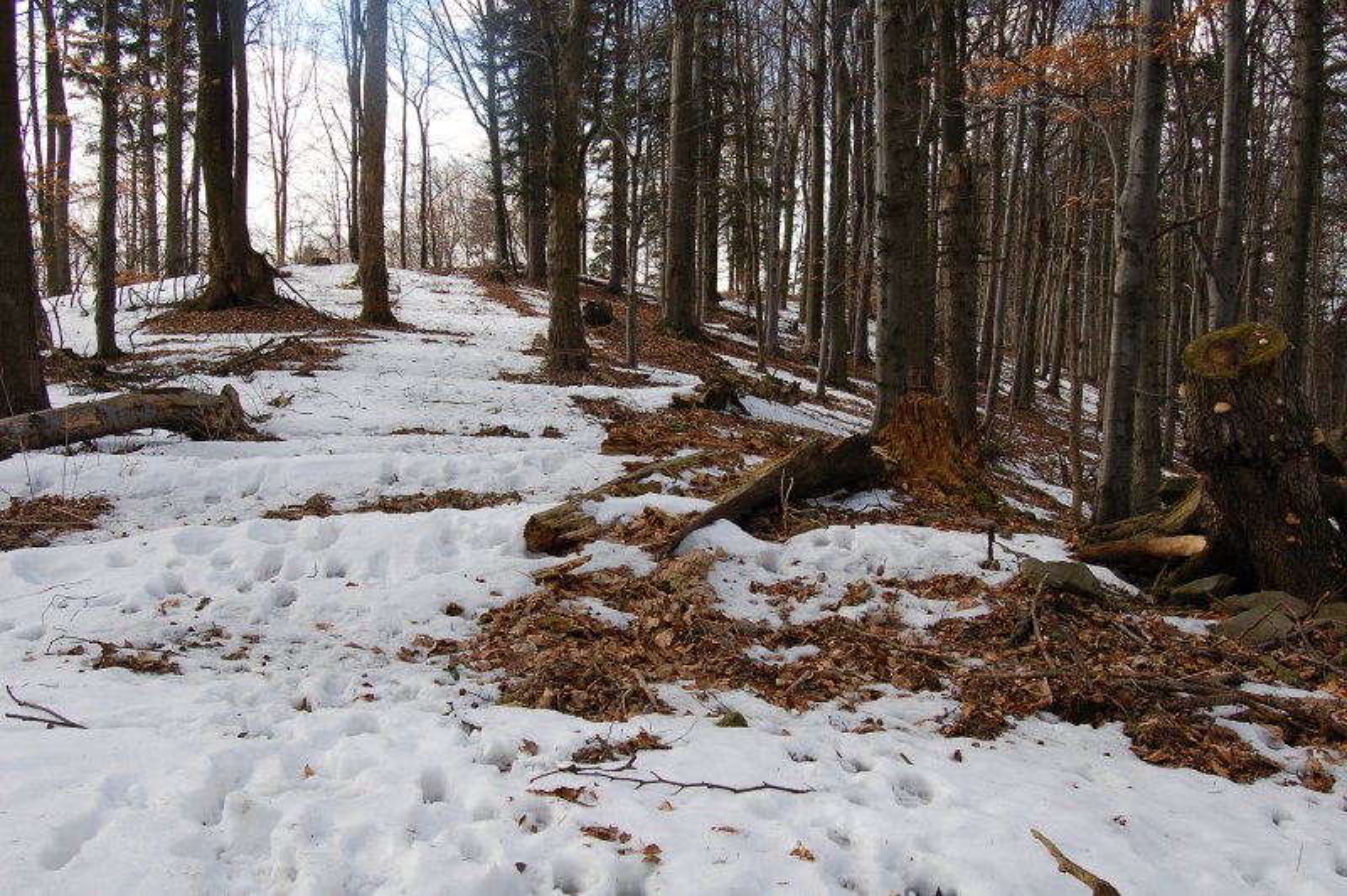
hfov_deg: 57.3
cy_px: 448
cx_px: 674
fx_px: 1234
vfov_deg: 39.9
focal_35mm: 33
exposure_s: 1/80
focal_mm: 22
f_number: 9
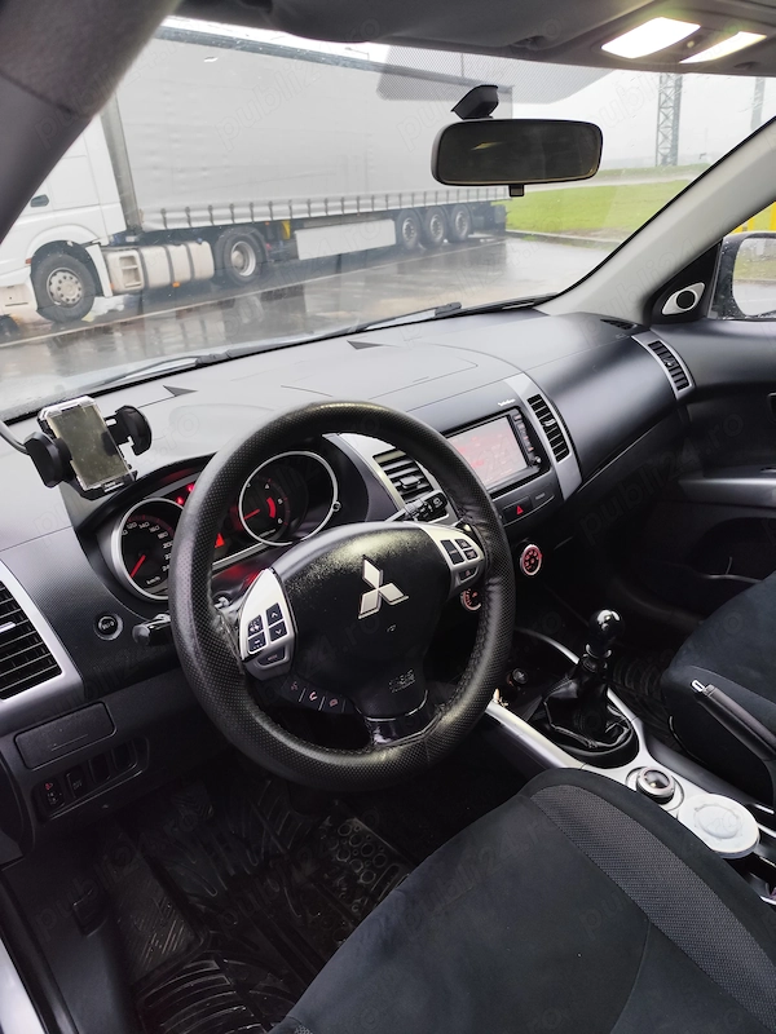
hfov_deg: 58.9
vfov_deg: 73.9
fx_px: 687
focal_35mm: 23
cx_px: 388
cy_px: 517
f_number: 1.65
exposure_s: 1/33.3
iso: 320
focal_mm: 6.19
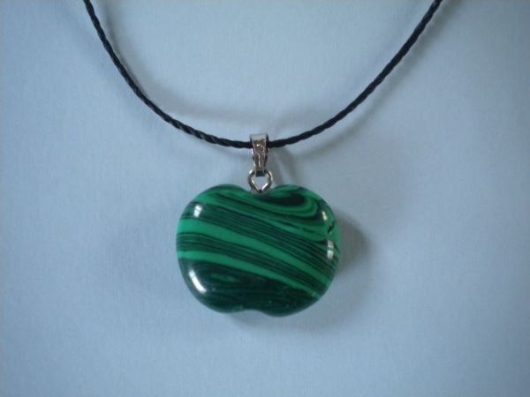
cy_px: 198
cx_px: 265
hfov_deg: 45.8
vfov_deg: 35.1
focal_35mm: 41
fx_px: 628
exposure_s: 1/32
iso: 400
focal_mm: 7.4
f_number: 3.5
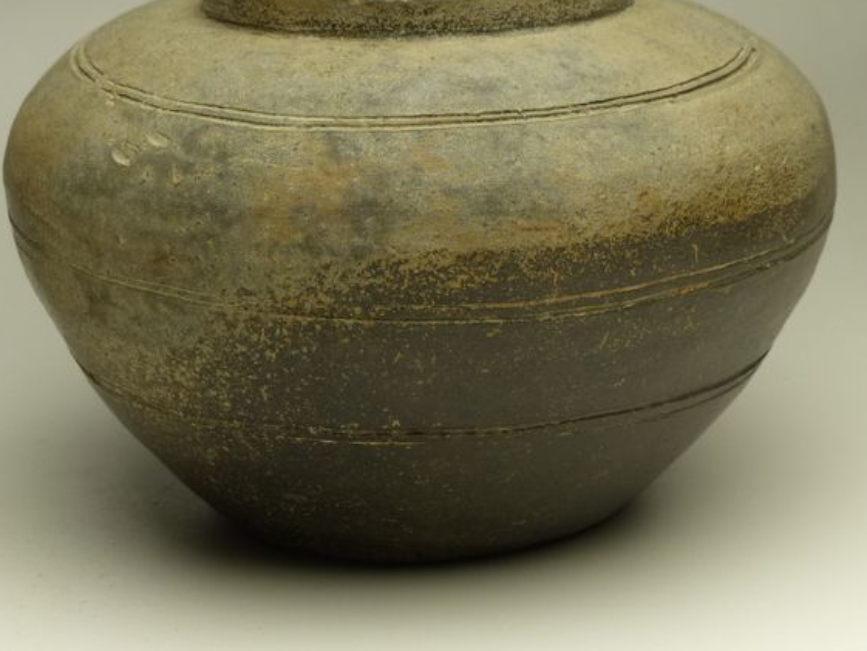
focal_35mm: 111
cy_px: 228
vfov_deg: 13.3
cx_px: 448
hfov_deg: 17.7
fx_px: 2781
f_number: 3.5
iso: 200
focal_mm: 15
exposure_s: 1/125
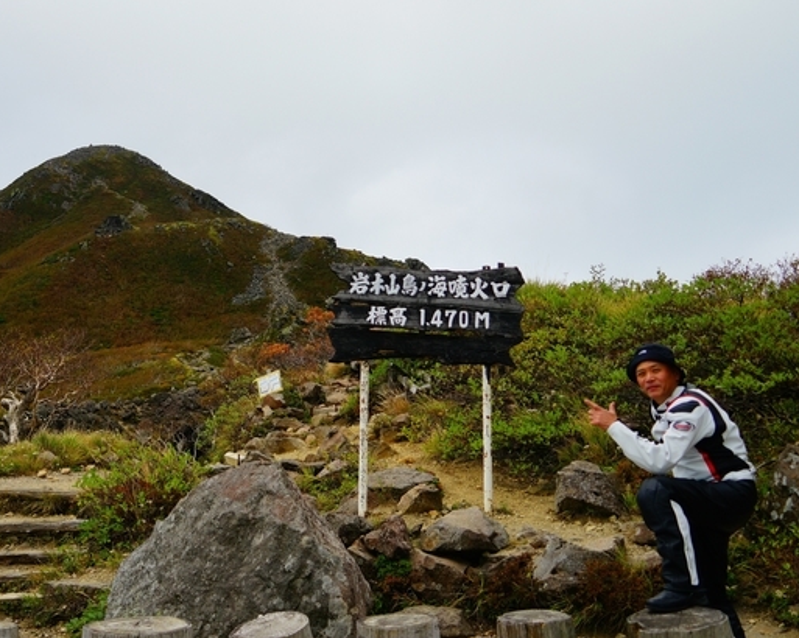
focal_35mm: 41
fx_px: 969
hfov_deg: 44.2
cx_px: 266
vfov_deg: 36.3
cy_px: 255
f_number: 4
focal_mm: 28
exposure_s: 1/1000
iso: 200
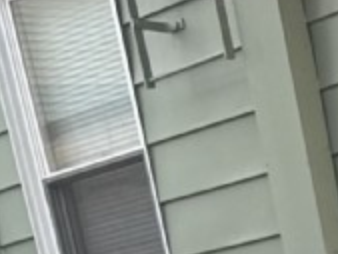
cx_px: 488
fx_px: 1661
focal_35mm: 170
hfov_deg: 11.2
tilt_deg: -18.9
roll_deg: +9.1
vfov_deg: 7.3
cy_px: 872
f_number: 1.78
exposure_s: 1/60
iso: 125
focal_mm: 6.76
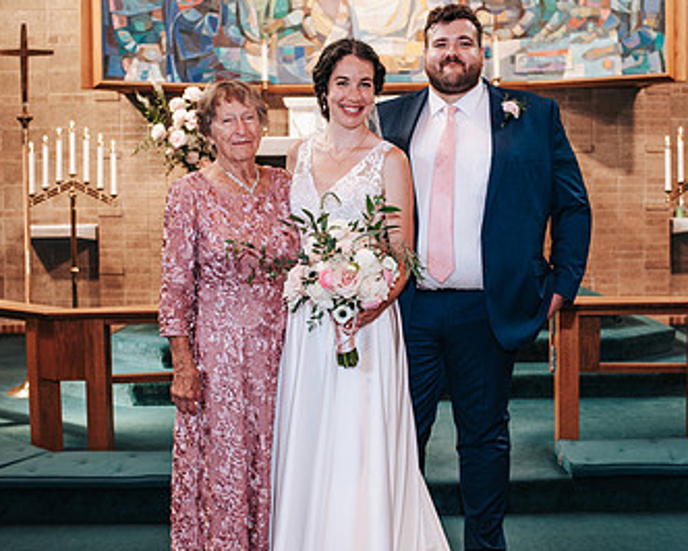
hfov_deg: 31.4
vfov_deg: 25.4
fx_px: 1222
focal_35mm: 60
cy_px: 280
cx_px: 381
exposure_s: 1/125
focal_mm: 35
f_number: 3.2
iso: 900
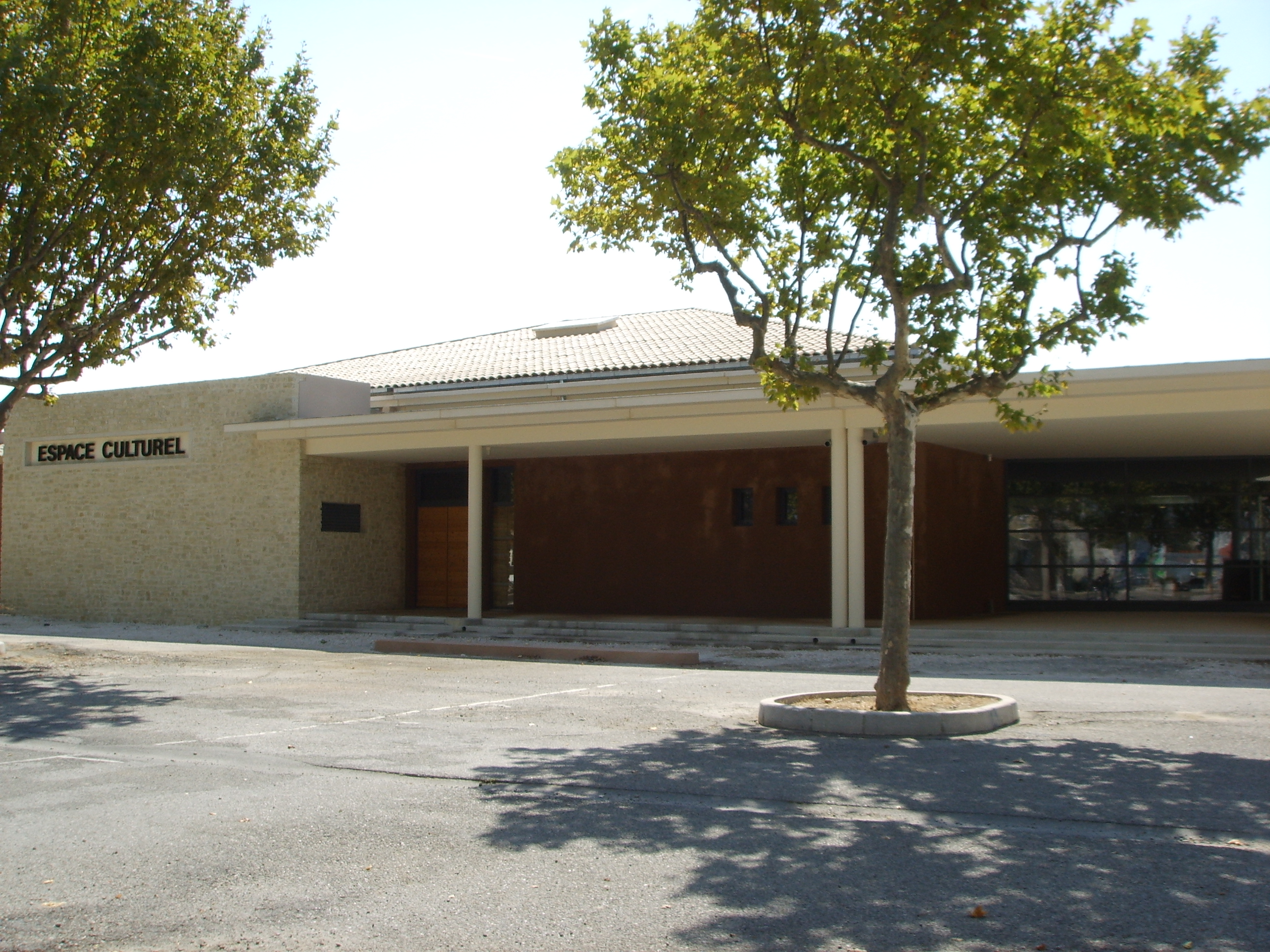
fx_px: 1431
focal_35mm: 39
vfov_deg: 36.8
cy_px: 476
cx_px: 635
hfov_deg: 47.9
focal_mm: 6.6
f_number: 6.3
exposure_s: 1/180
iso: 50
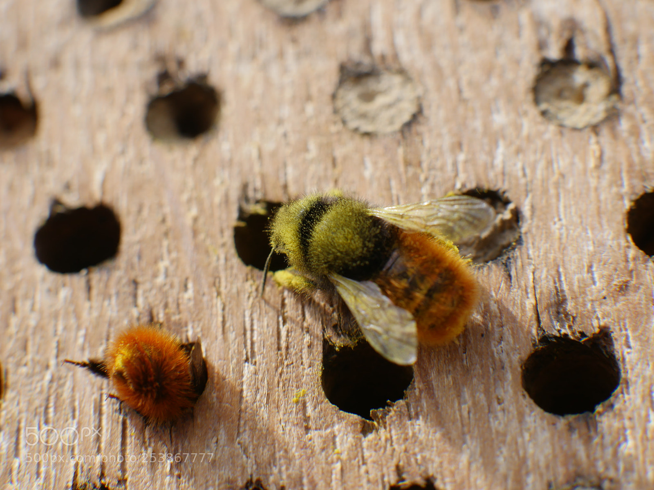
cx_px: 327
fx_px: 1625
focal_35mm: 86
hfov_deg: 22.8
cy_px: 245
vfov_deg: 17.2
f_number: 5.6
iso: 200
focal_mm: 43
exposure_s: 1/200
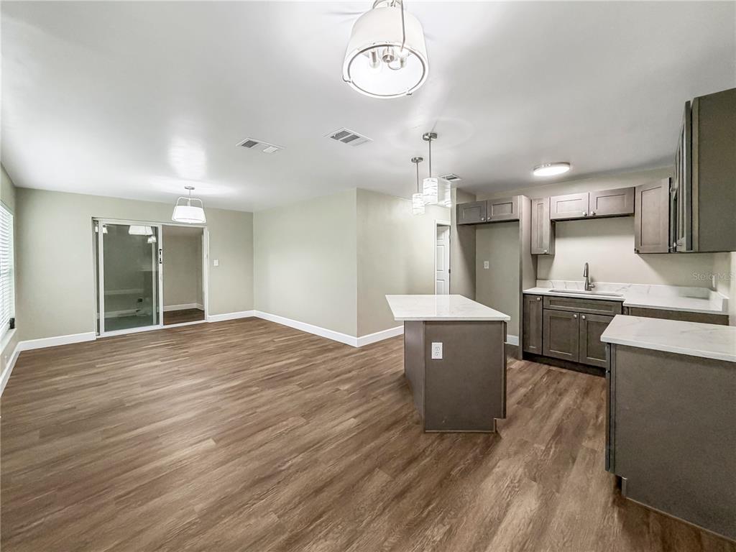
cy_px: 276
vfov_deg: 85.7
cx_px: 368
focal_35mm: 14
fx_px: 298
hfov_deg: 102.1
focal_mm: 2.22
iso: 200
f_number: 2.2
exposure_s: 1/60
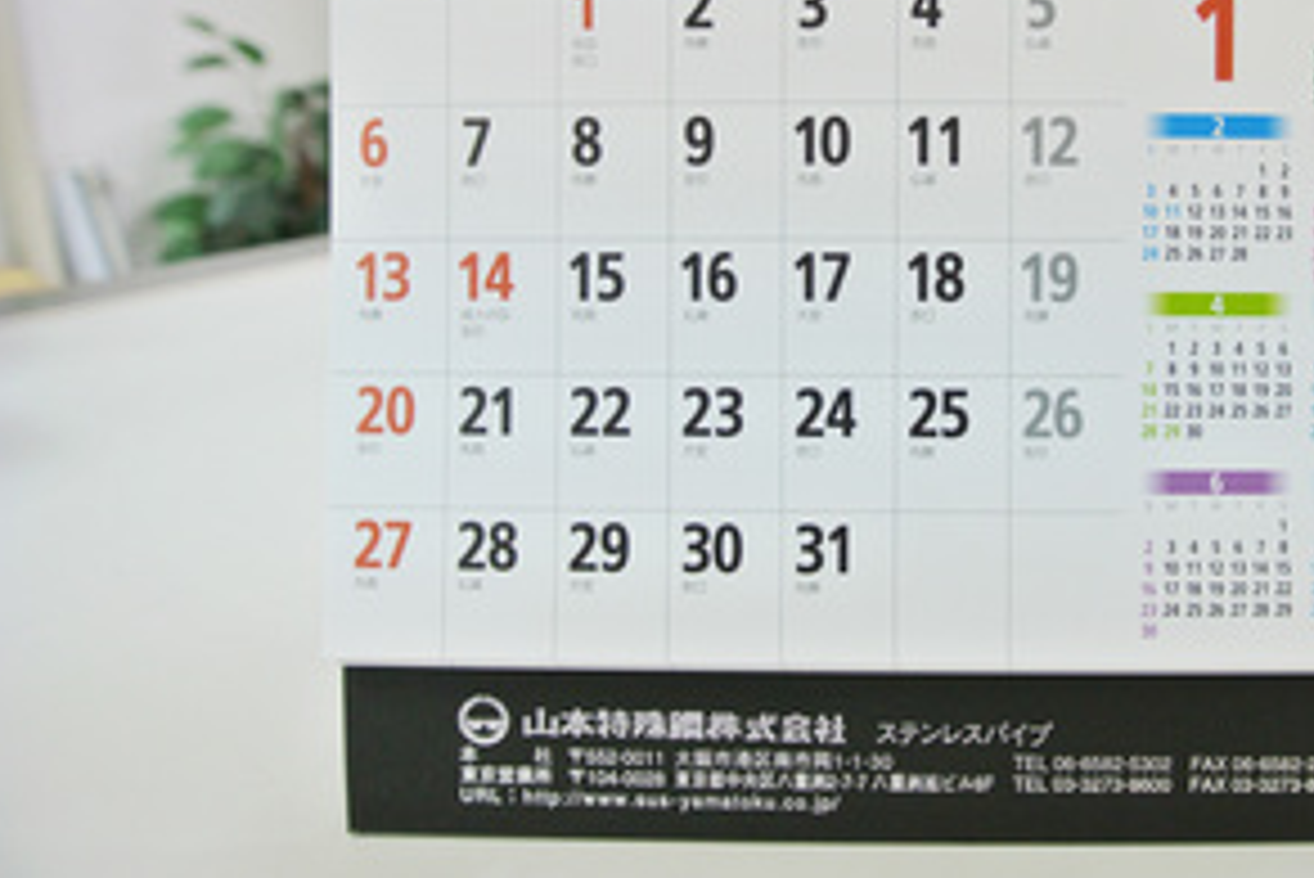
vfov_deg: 35.8
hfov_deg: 50.8
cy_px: 349
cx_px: 886
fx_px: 1351
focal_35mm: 37
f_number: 3.5
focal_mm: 10
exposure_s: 1/80
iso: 200
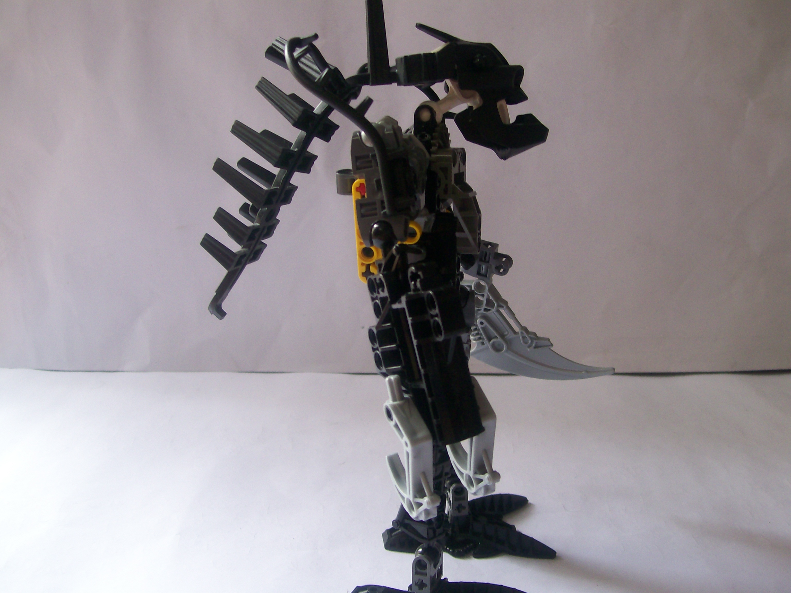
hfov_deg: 51.4
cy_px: 296
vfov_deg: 39.7
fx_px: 823
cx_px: 396
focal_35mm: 36
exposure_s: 1/54
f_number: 2.7
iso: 80
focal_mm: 6
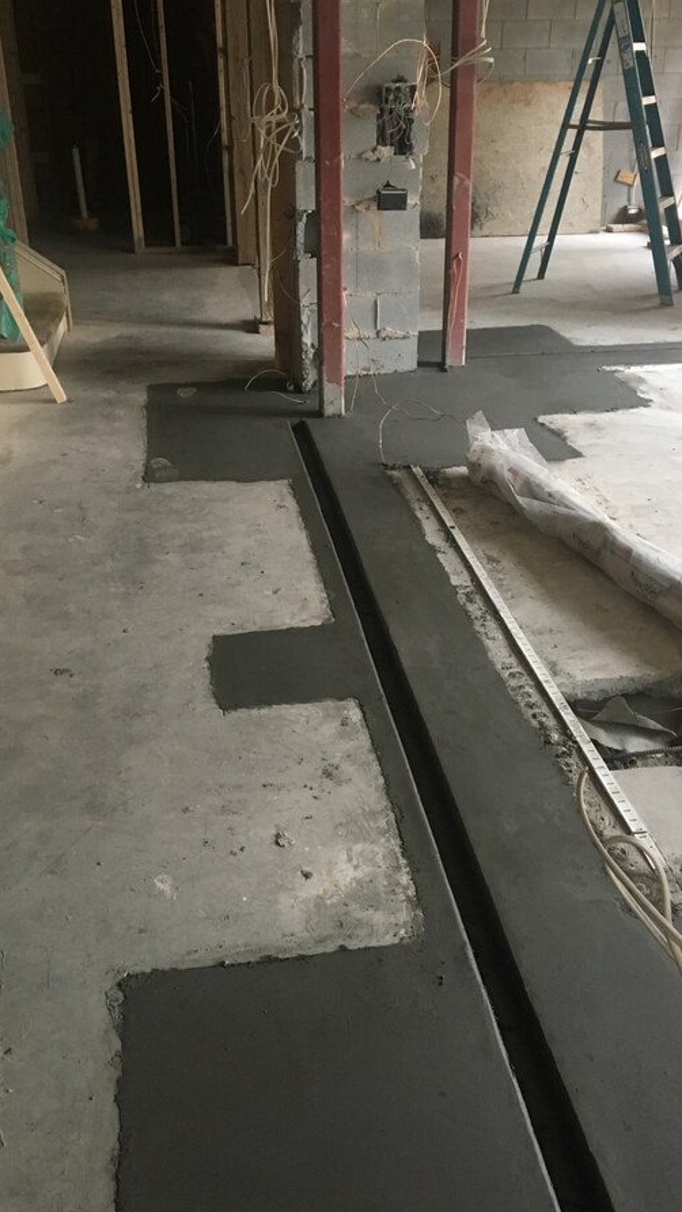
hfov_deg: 34.7
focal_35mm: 34
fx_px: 1093
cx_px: 342
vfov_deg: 58.0
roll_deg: +1.8
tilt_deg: -25.6
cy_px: 592
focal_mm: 4.15
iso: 200
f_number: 2.2
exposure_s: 1/17
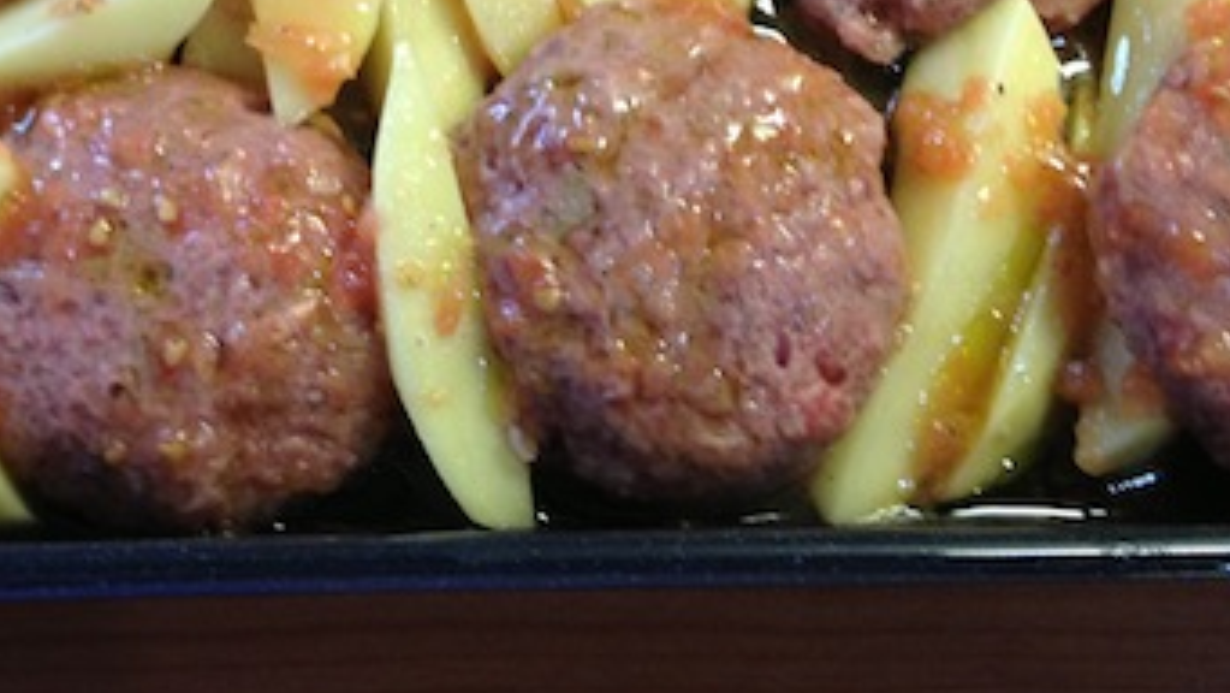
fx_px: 2186
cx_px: 415
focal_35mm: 67
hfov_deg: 31.2
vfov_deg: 17.4
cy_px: -65
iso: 100
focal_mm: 4.28
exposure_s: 1/20
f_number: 2.4
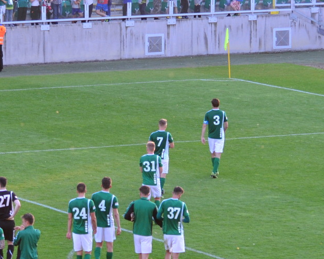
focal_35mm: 244
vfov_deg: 6.3
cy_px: 177
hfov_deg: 7.9
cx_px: 27
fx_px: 2339
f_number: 4.5
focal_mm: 90
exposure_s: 1/125
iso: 400
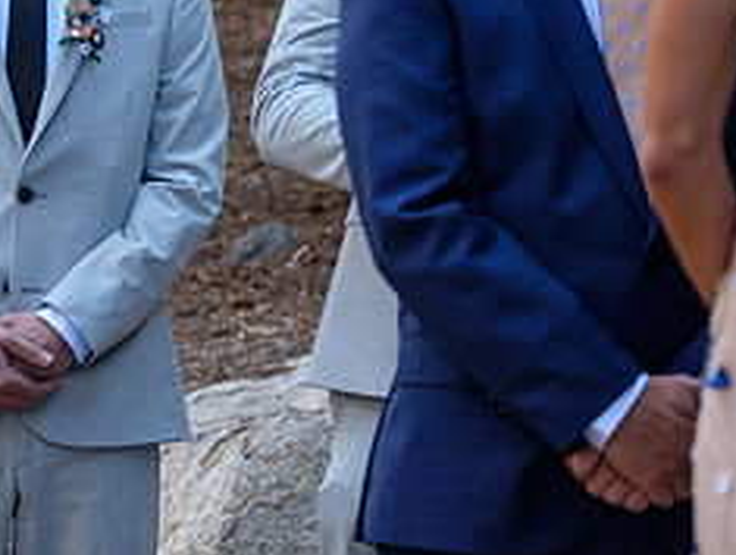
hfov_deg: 9.0
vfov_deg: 6.8
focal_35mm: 218
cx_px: 153
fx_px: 4642
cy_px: -5
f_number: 2.8
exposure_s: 1/50
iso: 200
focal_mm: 61
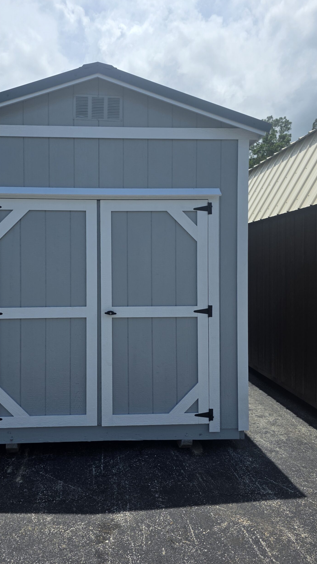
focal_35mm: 26
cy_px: 272
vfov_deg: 71.9
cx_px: 107
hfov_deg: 43.8
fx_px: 388
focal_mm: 6.3
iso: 64
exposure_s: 1/7944
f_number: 1.7
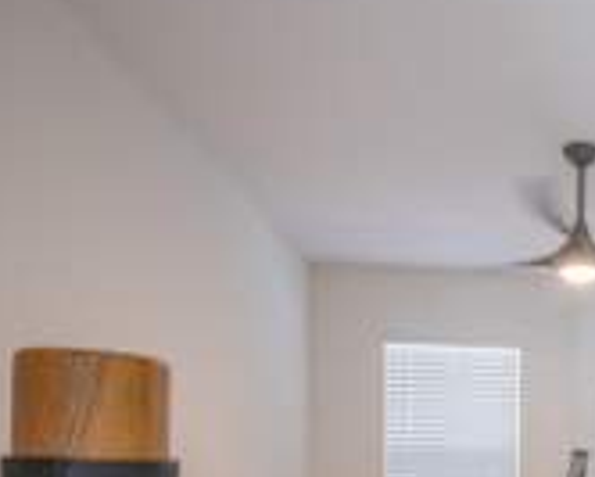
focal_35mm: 38
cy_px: 461
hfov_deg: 40.8
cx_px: 617
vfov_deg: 35.9
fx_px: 670
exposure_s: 1/40
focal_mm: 14
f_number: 5
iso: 200
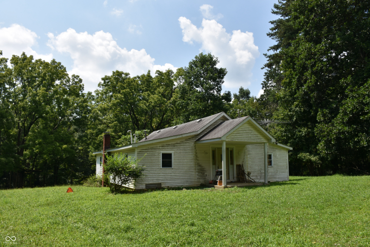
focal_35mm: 27
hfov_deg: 67.4
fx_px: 277
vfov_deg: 47.9
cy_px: 124
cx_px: 185
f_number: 9
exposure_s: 1/250
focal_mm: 18
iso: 100
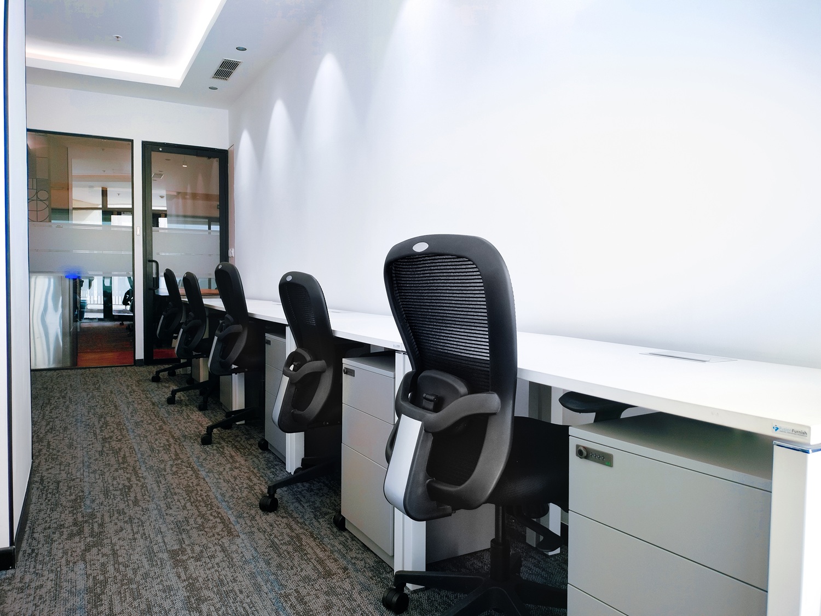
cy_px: 308
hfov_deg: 65.3
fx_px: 640
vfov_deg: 51.4
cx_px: 410
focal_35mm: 27
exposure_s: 1/120
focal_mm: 4.71
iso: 80
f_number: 1.7
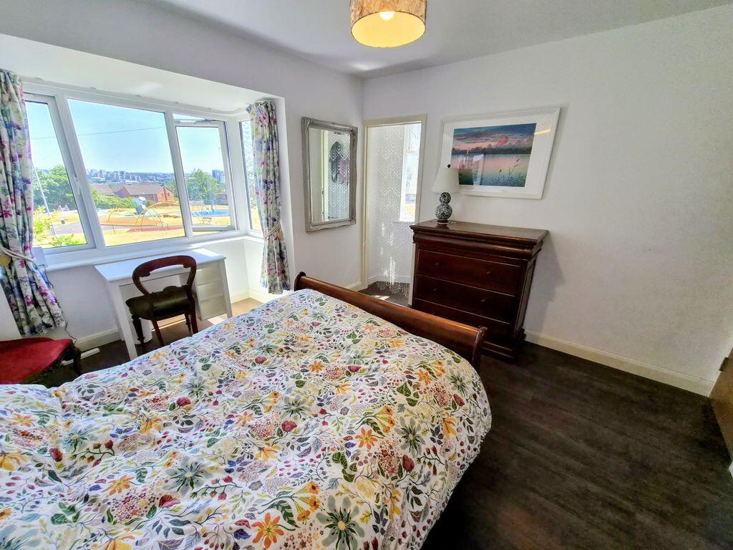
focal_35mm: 13
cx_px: 366
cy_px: 275
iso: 100
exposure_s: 1/708
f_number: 2.2
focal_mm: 2.2
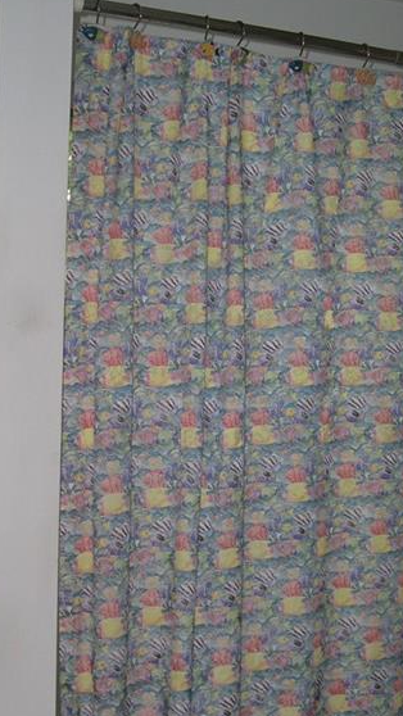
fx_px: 1083
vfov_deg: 36.5
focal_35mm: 57
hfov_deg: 20.9
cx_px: 109
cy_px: 434
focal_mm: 8
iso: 100
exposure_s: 1/60
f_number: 2.8
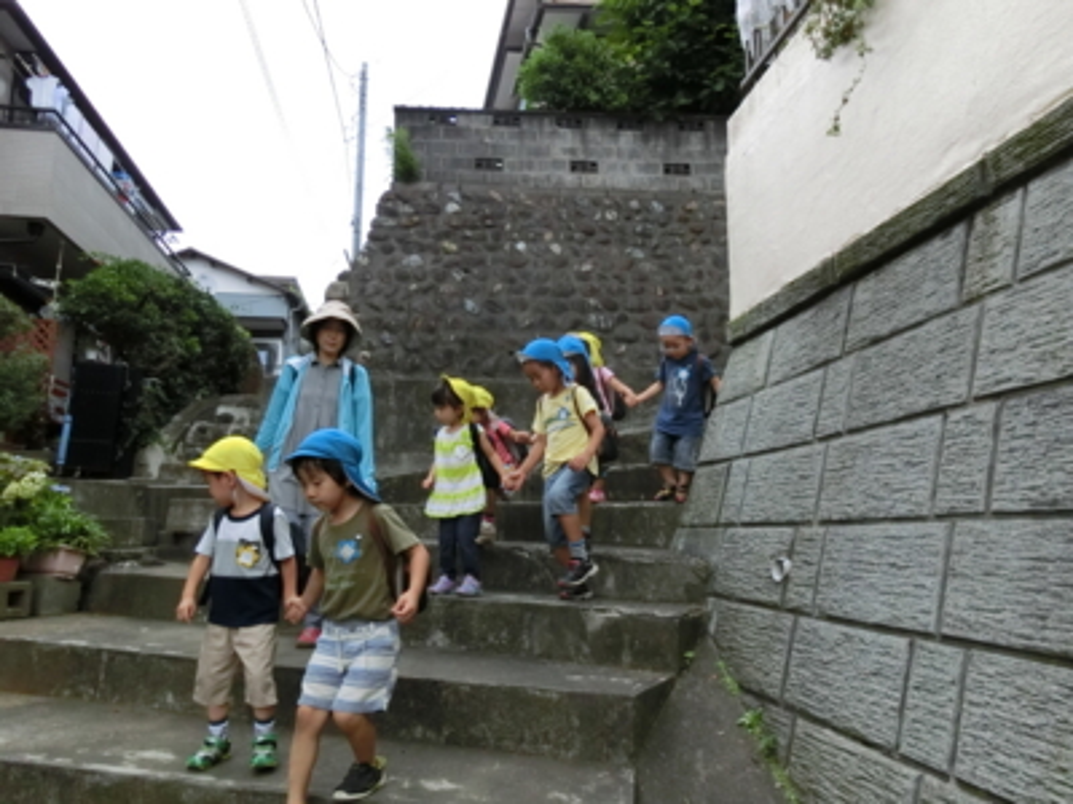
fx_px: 775
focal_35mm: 25
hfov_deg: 69.4
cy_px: 402
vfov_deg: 54.9
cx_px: 536
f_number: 3.5
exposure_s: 1/1000
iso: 500
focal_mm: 4.5
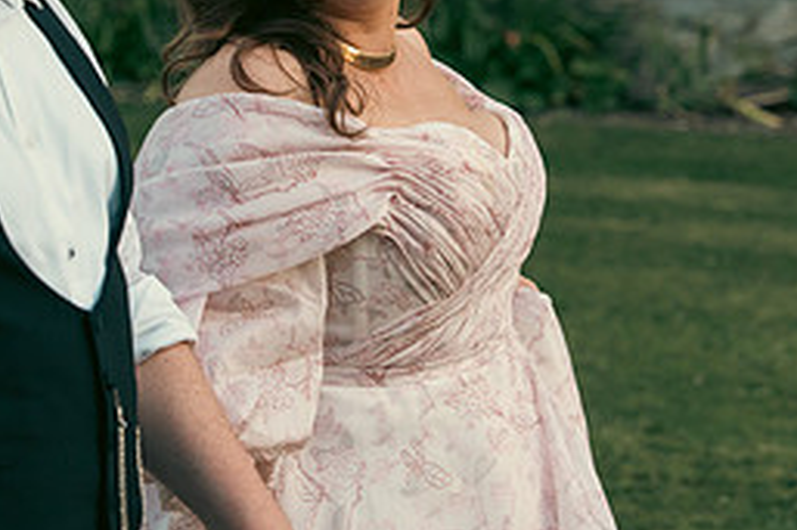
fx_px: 3296
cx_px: 397
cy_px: 48
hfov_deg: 13.8
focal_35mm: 149
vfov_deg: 9.2
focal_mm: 66
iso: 1600
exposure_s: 1/160
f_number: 3.5
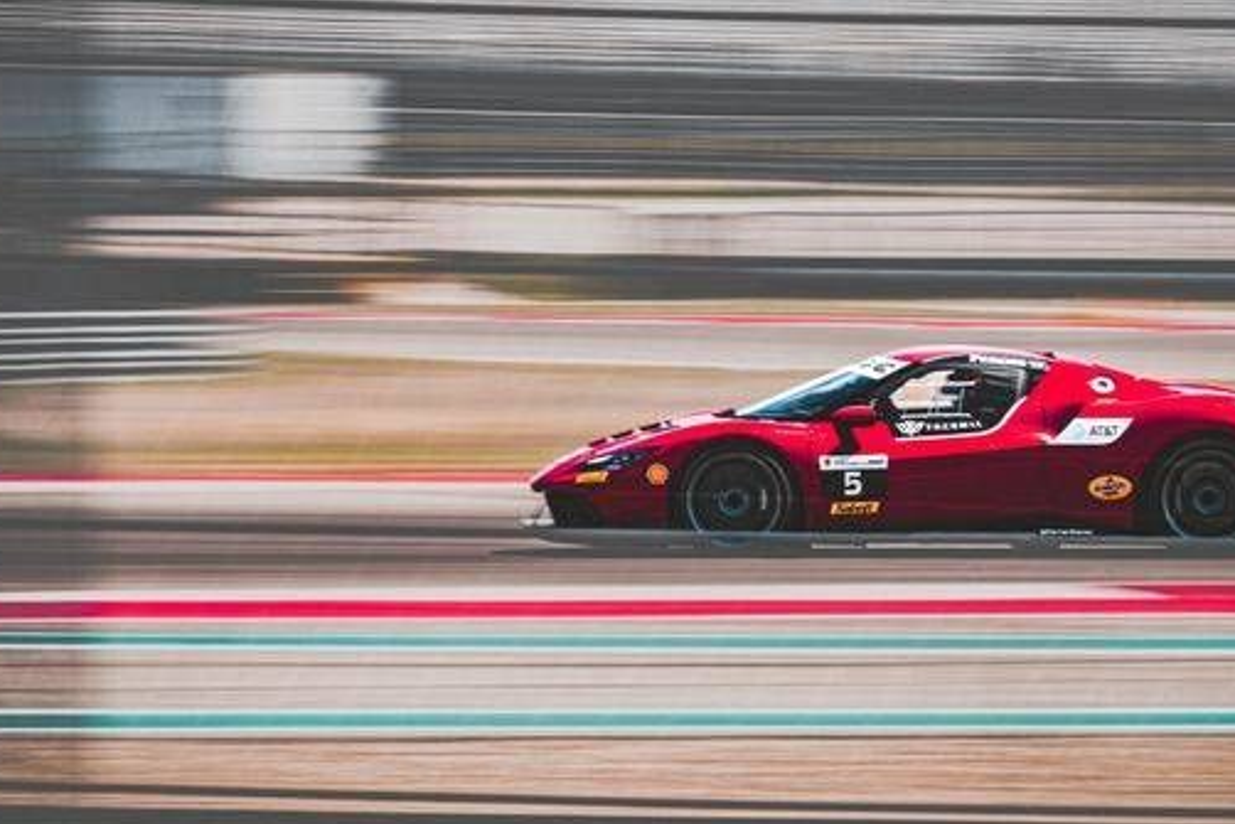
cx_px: 662
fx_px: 8201
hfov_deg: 8.6
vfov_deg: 5.8
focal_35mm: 239
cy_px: 439
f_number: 22
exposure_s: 1/40
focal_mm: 200
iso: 64
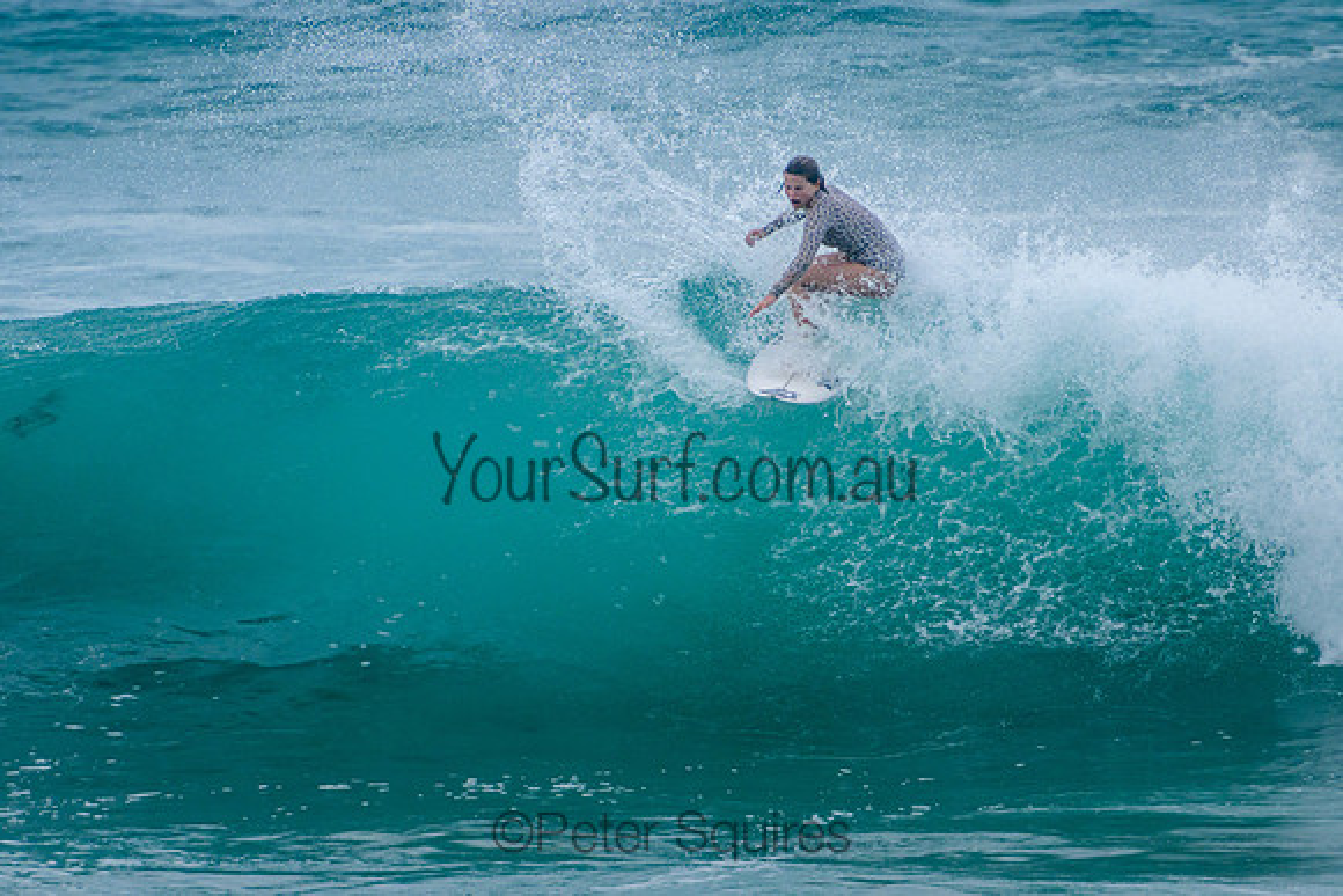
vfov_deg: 2.5
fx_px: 20535
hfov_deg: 3.7
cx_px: 665
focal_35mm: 550
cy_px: 410
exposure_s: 1/2000
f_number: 6.3
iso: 500
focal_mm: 400
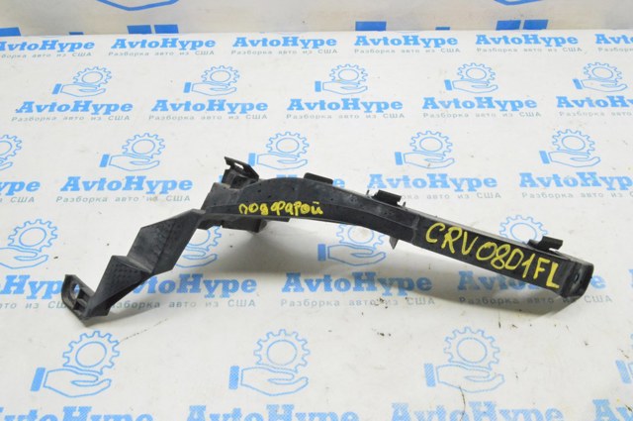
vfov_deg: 34.1
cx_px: 316
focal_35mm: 39
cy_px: 210
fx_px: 685
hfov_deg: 49.6
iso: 6400
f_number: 20
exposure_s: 1/15
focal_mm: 26
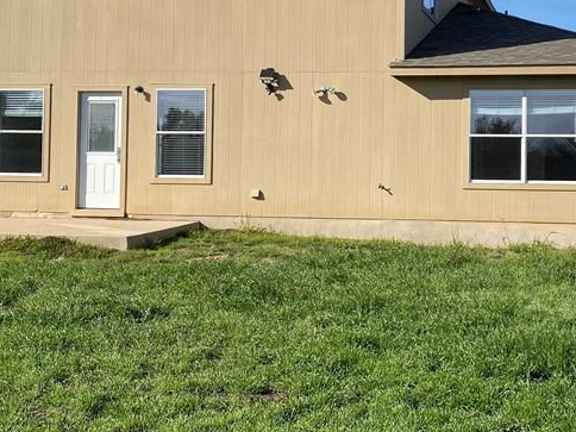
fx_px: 915
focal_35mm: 55
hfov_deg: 34.2
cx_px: 434
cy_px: 156
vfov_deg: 26.5
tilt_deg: +5.6
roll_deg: -0.5
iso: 32
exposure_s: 1/2967
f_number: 1.8
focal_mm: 4.25
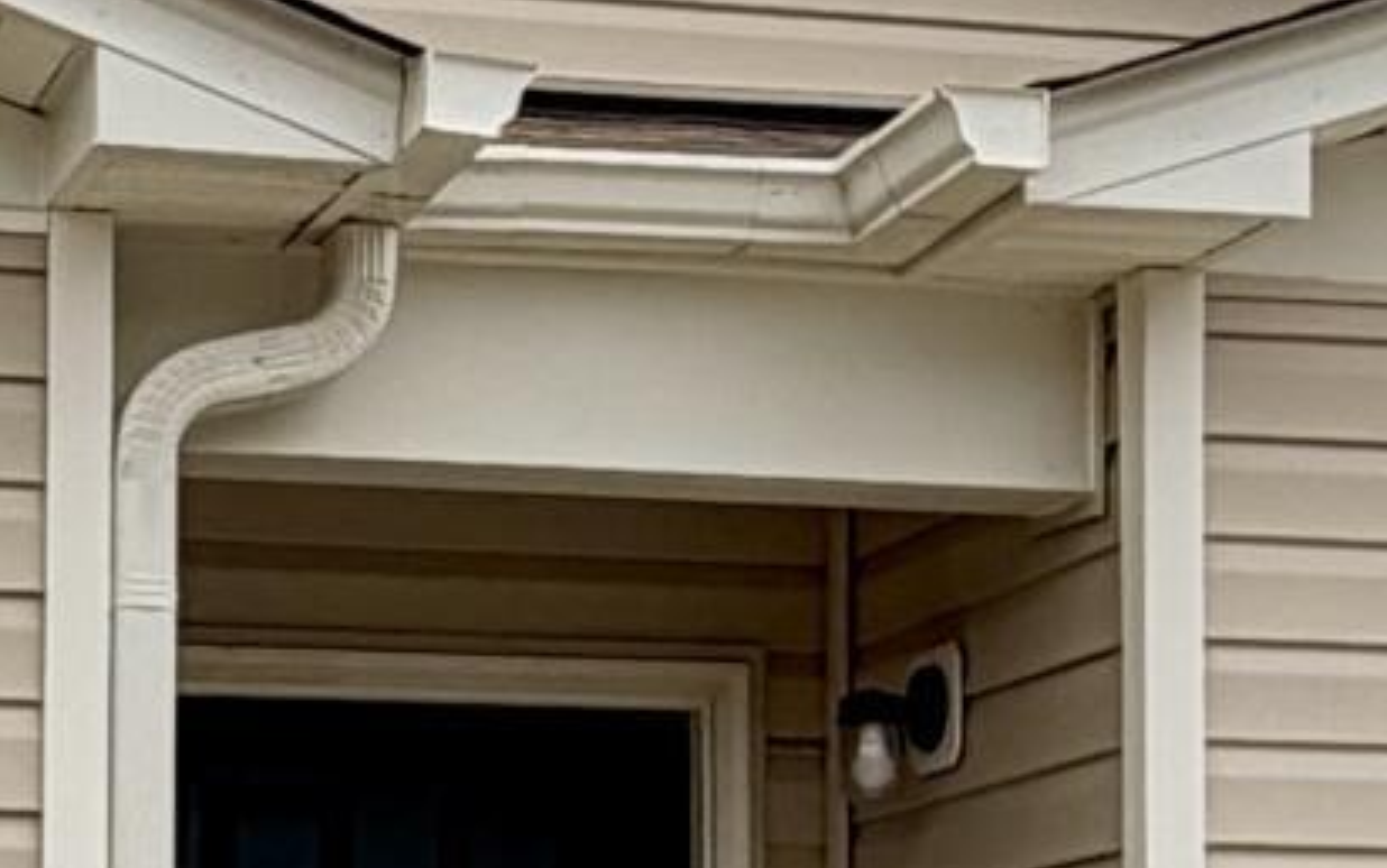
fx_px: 4085
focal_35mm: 108
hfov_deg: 18.9
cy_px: 745
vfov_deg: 12.1
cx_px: 138
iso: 20
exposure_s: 1/1656
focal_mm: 2.22
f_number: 2.2
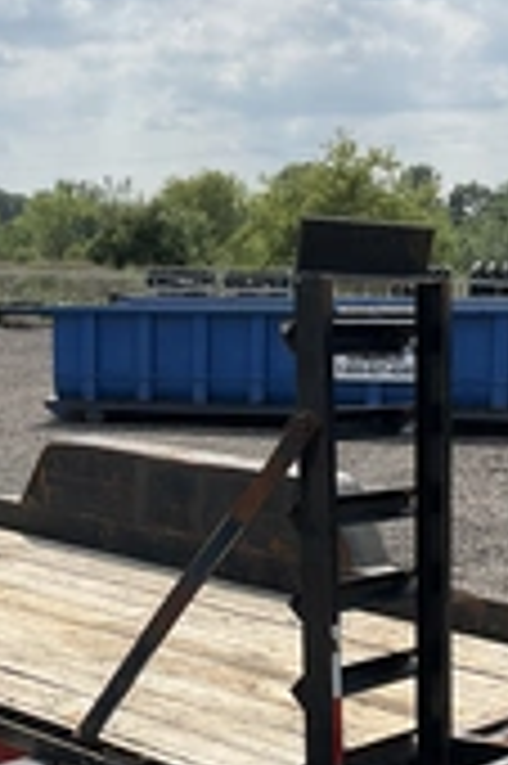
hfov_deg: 19.0
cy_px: 486
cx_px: 99
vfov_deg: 28.4
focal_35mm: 71
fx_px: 1506
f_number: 1.8
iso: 25
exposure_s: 1/2667
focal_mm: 3
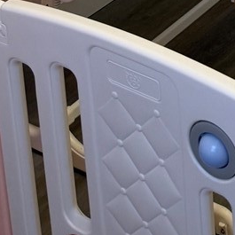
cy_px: -372
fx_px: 983
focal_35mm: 128
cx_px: 403
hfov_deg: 12.6
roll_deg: +0.1
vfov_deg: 11.0
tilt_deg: -11.8
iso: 160
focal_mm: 6.76
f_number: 1.78
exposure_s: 1/60
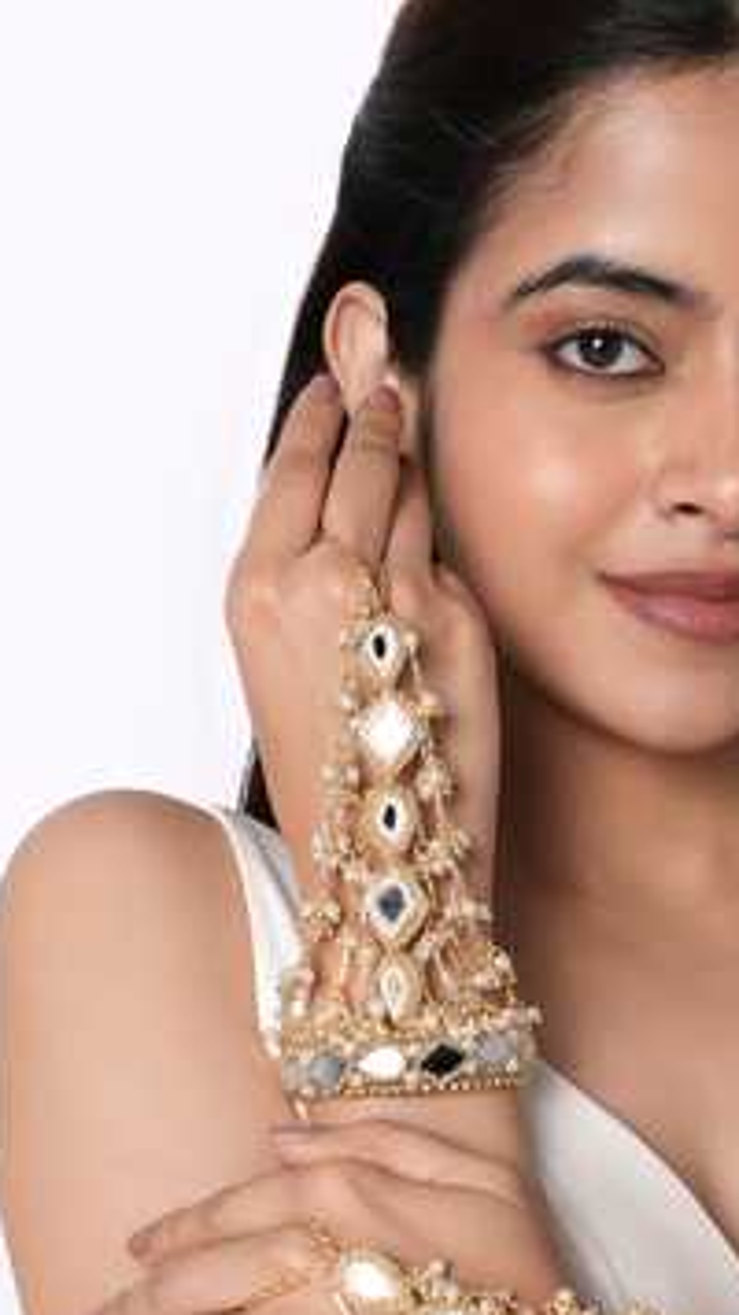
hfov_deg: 21.8
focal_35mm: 54
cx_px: 632
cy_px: 789
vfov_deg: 38.4
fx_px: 1883
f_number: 9.5
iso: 125
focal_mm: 35
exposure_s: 1/125
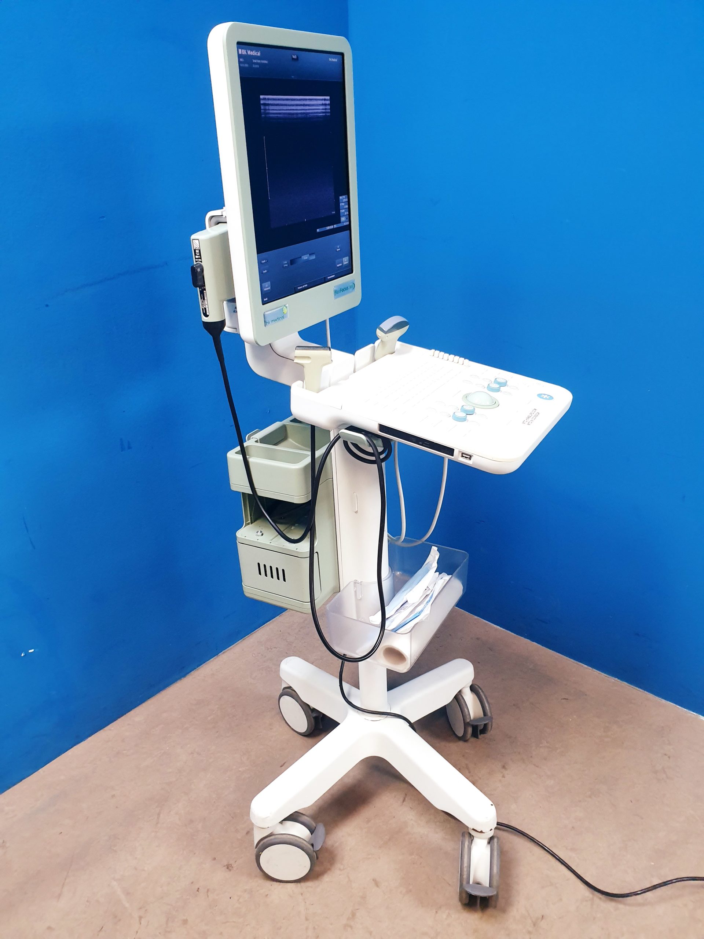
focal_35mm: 26
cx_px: 352
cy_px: 470
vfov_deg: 67.3
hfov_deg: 53.1
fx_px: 705
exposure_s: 1/50
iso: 250
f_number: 2.4
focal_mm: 4.3
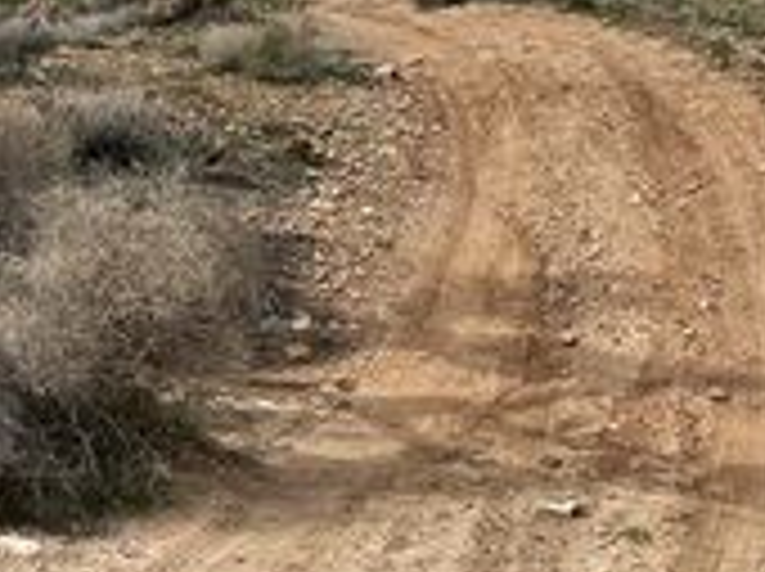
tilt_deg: +3.6
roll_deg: -1.3
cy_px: -153
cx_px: 531
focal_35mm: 98
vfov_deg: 14.5
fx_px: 2163
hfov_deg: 20.0
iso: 32
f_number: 1.6
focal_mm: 5.1
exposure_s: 1/9174
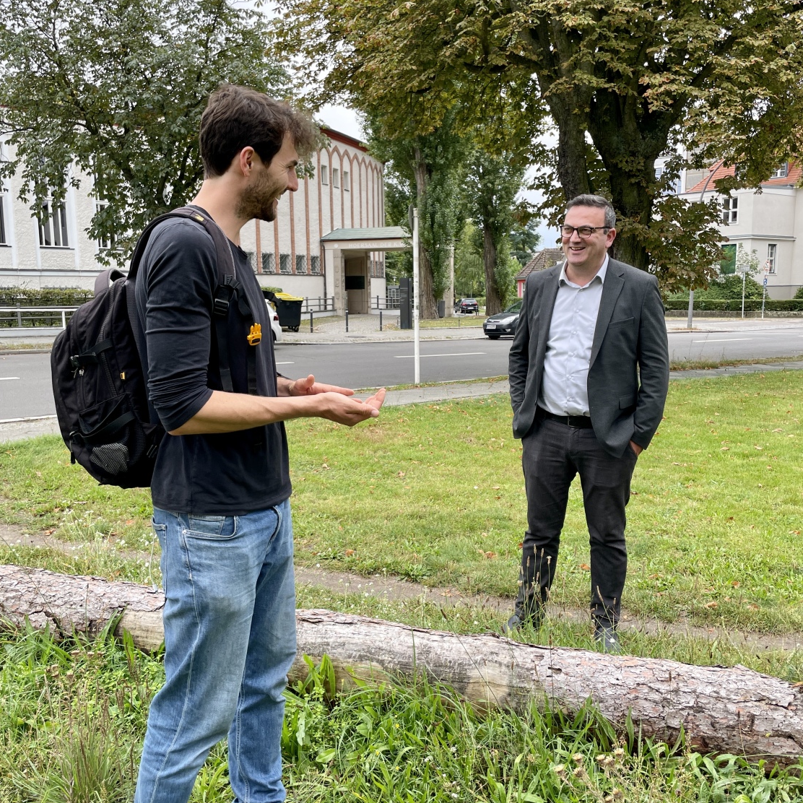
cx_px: 398
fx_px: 814
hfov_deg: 52.5
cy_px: 414
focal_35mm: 31
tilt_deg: -8.5
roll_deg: +1.5
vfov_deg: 52.5
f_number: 1.6
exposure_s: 1/350
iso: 32
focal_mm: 4.2
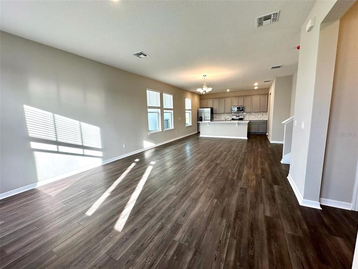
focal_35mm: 14
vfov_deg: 85.7
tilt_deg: -7.4
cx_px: 179
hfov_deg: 102.1
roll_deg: +1.2
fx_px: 145
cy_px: 134
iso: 100
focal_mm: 2.22
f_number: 2.2
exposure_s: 1/120
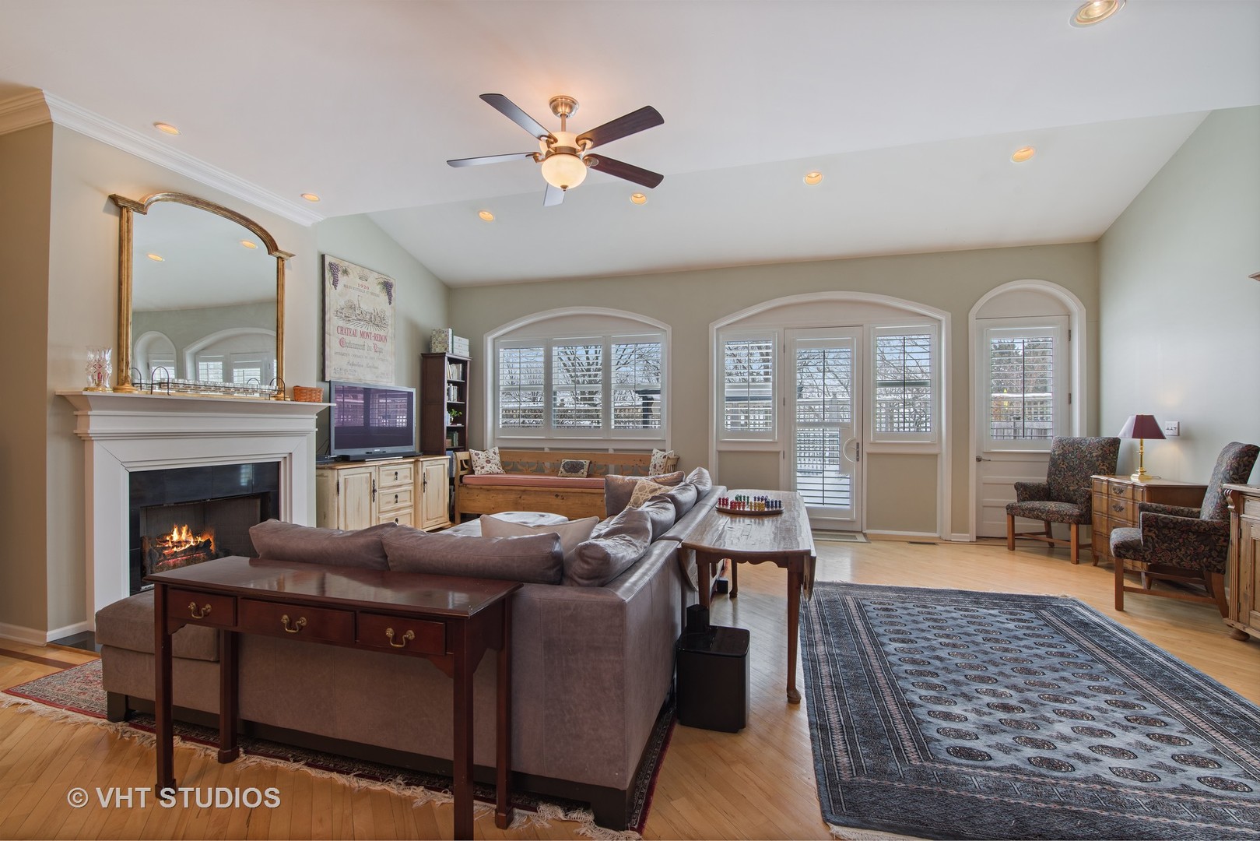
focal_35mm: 15
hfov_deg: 100.4
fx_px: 525
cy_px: 420
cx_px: 630
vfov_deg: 77.3
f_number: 11
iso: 200
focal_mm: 15
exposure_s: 1/1.67
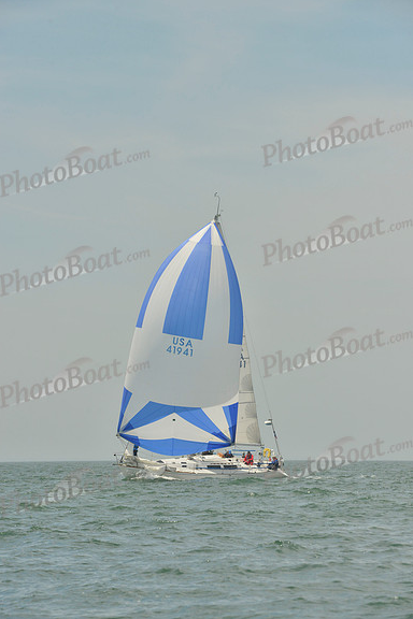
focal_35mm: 146
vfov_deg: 14.1
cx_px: 206
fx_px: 2512
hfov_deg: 9.4
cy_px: 310
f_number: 13
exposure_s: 1/1600
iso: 560
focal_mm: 145
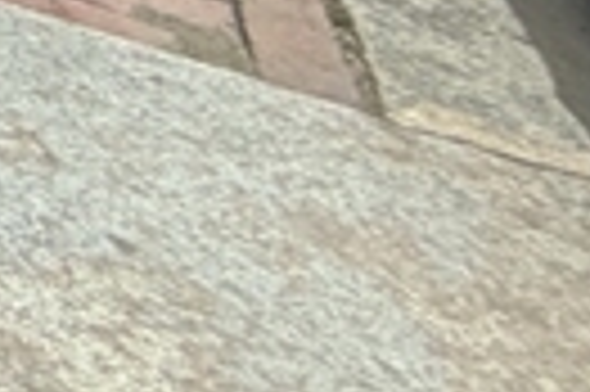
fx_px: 1866
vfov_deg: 7.5
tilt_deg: +1.6
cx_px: -1405
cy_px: -1257
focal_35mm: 114
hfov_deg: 9.9
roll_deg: +2.2
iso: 40
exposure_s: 1/228
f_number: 2.2
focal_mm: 2.22
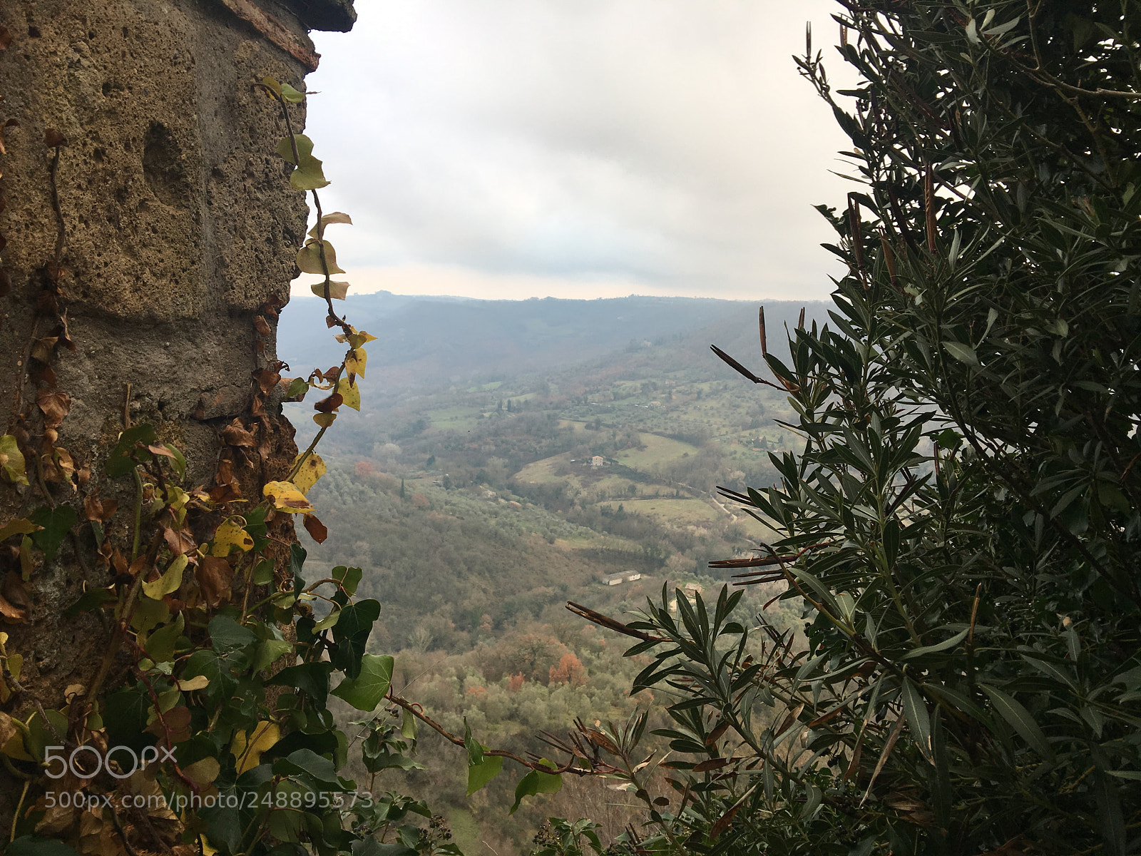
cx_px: 570
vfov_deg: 48.2
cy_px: 428
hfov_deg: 61.7
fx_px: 956
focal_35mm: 29
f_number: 2.2
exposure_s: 1/163
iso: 25
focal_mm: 4.15
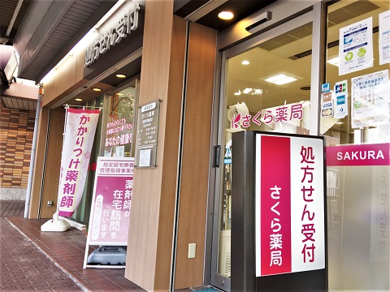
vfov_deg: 48.2
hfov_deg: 61.7
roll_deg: -3.7
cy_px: 146
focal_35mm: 29
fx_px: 327
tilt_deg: +6.3
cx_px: 195
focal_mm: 4.15
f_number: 2.2
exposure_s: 1/120
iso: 40
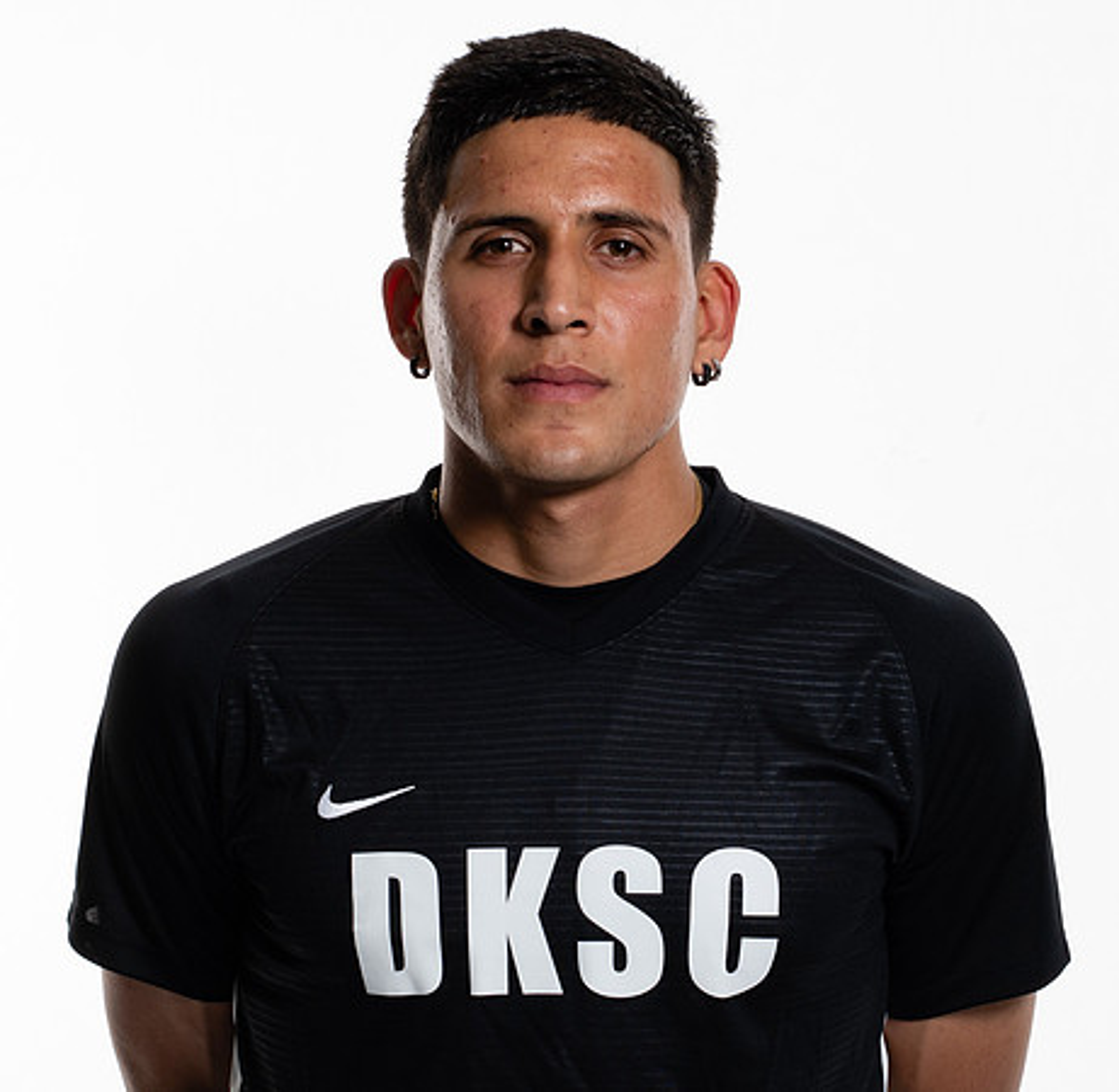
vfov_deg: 12.1
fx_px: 5140
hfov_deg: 12.4
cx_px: 573
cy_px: 599
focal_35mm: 142
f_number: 10
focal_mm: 50
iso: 100
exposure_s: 1/200
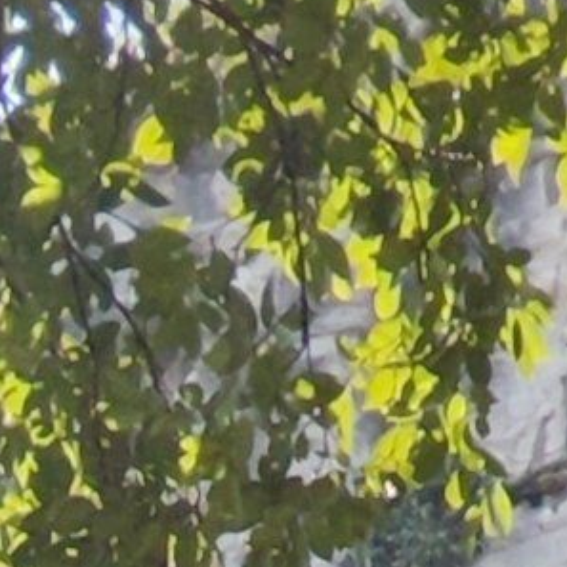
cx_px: 456
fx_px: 2409
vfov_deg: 7.3
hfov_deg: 13.4
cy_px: 2510
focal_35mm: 130
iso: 50
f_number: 2.2
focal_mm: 1.65
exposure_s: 1/588
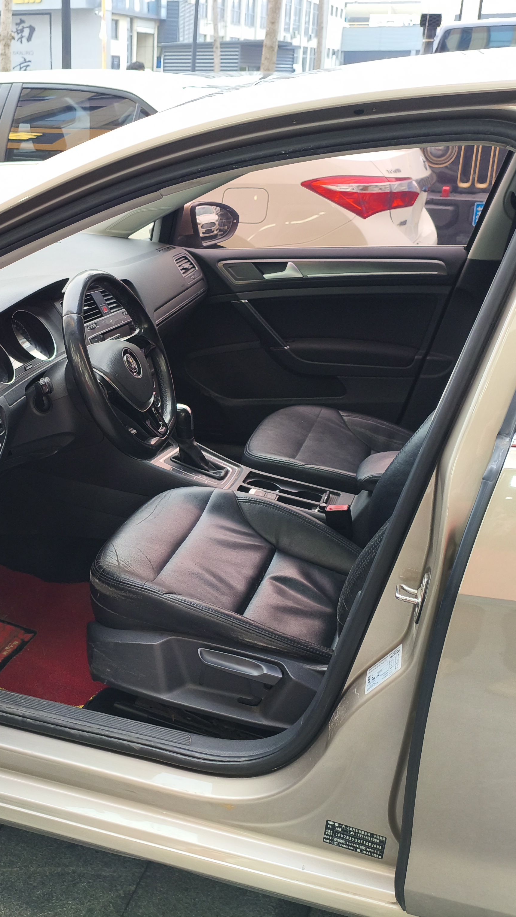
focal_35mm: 38
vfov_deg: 52.8
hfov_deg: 30.4
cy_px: 458
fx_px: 924
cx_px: 95
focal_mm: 4.94
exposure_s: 1/100
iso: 250
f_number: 1.5
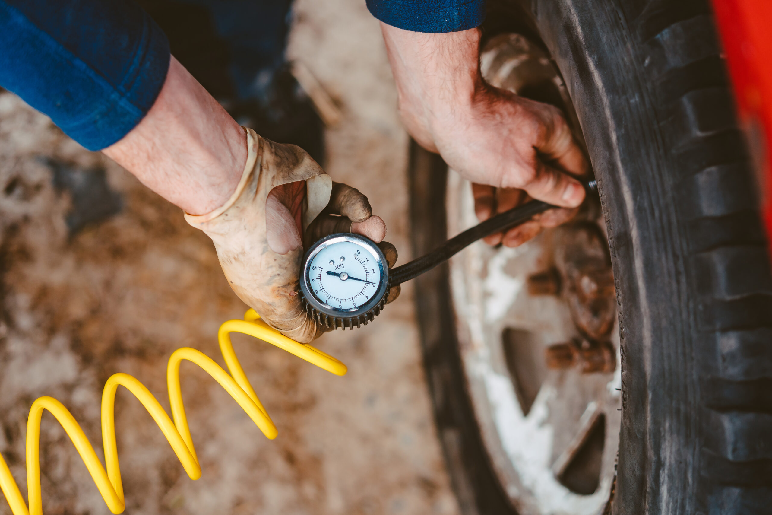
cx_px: 386
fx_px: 1179
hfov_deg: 36.2
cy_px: 258
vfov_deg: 24.6
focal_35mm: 55
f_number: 2.5
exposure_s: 1/800
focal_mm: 55
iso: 400
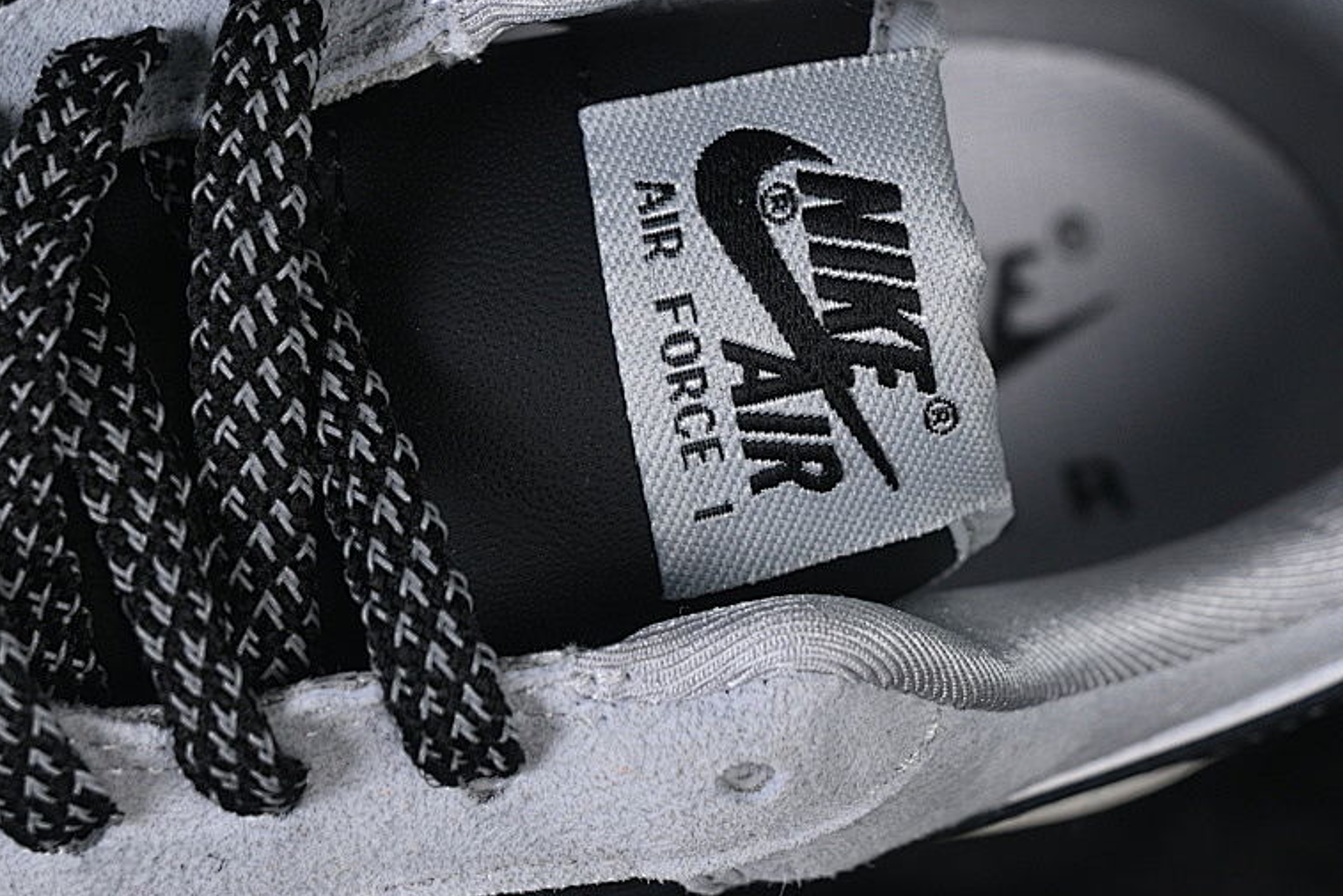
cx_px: 697
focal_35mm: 107
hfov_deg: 19.1
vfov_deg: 12.8
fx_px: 3992
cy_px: 316
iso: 160
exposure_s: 1/60
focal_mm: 50
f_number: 7.1
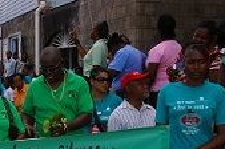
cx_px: -27
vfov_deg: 16.4
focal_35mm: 82
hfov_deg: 23.2
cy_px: 129
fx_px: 512
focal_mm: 24
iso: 400
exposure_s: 1/180
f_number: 13
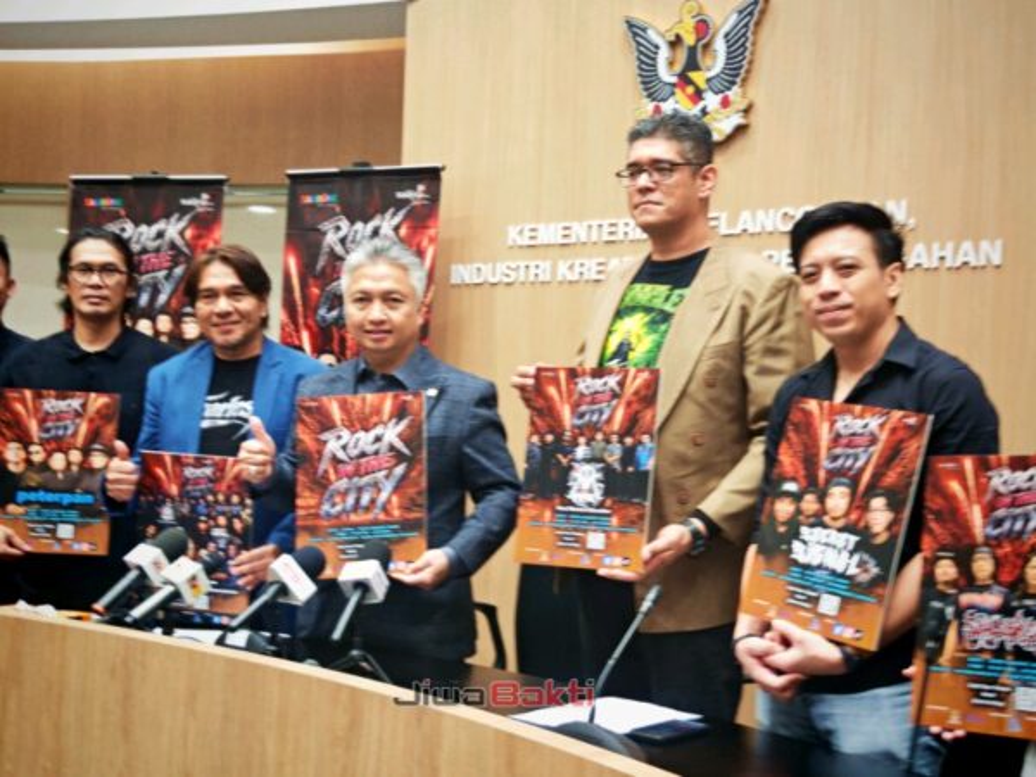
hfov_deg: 38.9
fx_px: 1466
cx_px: 518
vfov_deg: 29.7
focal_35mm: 49
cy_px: 388
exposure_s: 1/60.2
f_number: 1.4
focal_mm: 6.83
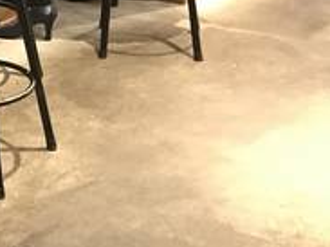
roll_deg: +6.7
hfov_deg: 17.2
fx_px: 934
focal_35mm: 98
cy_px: -87
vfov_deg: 14.4
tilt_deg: -10.5
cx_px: -225
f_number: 1.8
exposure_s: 1/6
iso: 80
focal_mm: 3.99
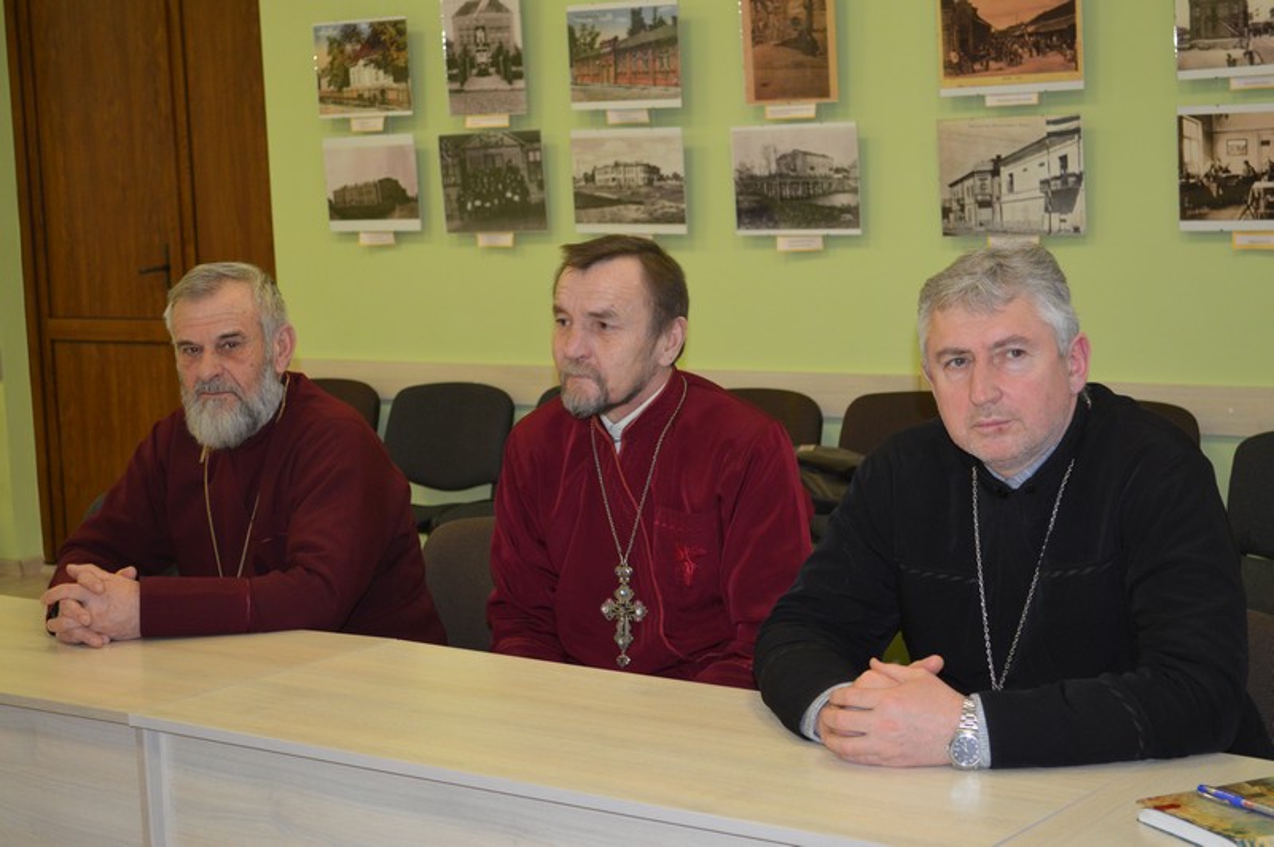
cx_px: 637
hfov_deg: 33.4
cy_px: 424
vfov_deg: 22.6
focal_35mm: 60
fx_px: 2122
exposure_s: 1/60
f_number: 5.3
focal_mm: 40
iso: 720
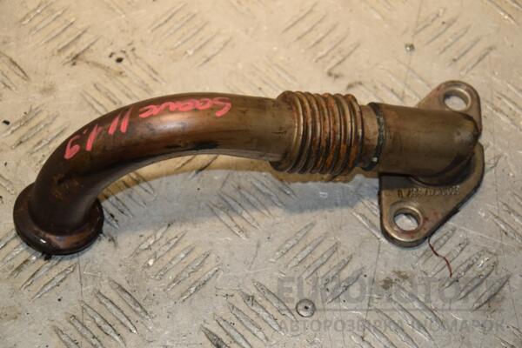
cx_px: 261
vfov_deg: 13.0
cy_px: 174
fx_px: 1522
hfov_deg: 19.5
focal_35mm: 105
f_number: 6.3
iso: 800
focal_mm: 70
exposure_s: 1/200
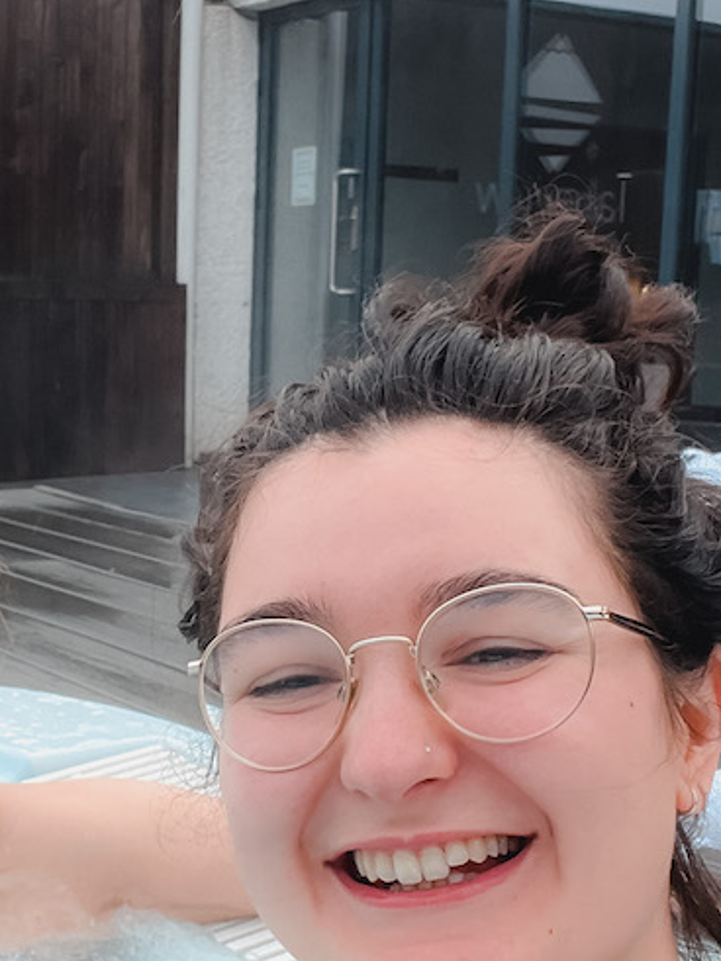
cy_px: 503
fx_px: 1667
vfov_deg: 32.2
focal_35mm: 60
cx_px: 219
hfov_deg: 24.2
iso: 25
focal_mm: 2.71
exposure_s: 1/120
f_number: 2.2
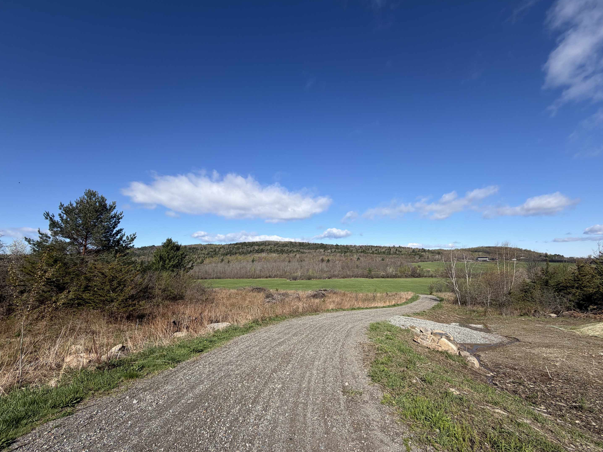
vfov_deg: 81.7
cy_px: 234
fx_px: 261
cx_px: 292
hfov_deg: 98.1
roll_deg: +0.3
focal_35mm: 15
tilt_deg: +6.4
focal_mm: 2.22
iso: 20
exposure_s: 1/820
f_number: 2.2
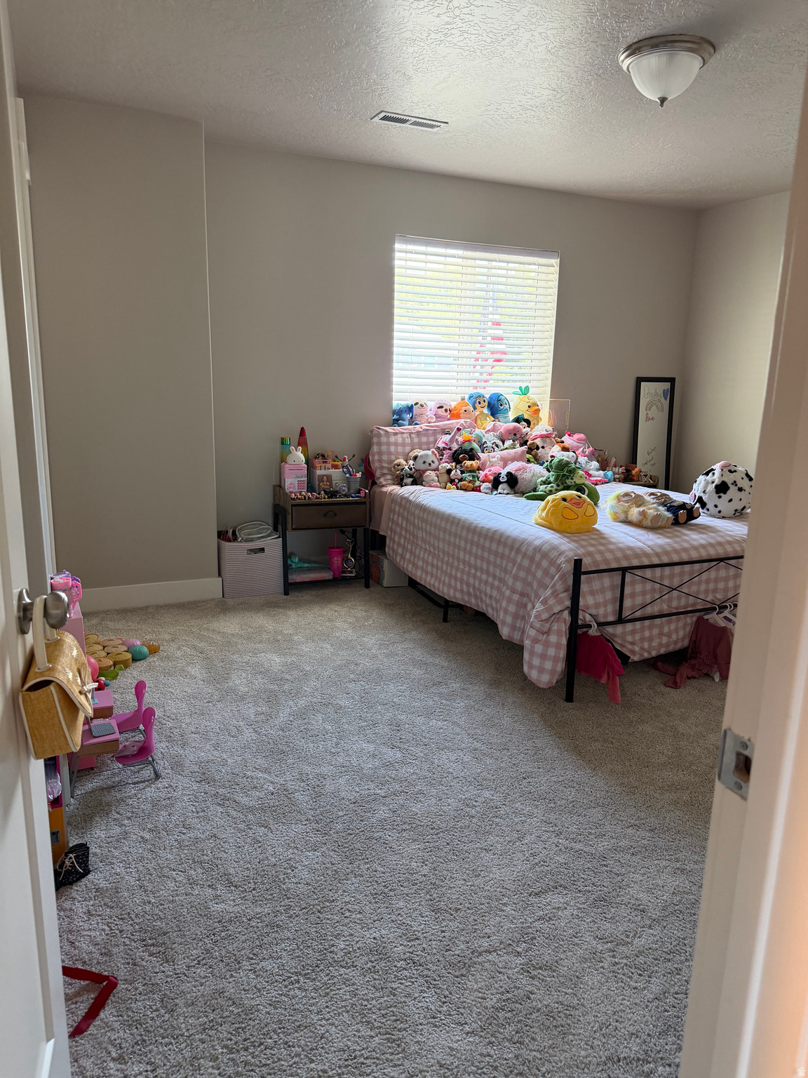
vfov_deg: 71.6
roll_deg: -1.2
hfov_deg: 56.8
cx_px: 404
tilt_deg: -10.2
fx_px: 747
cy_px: 539
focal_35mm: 24
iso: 250
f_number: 1.78
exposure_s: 1/60
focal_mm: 6.76
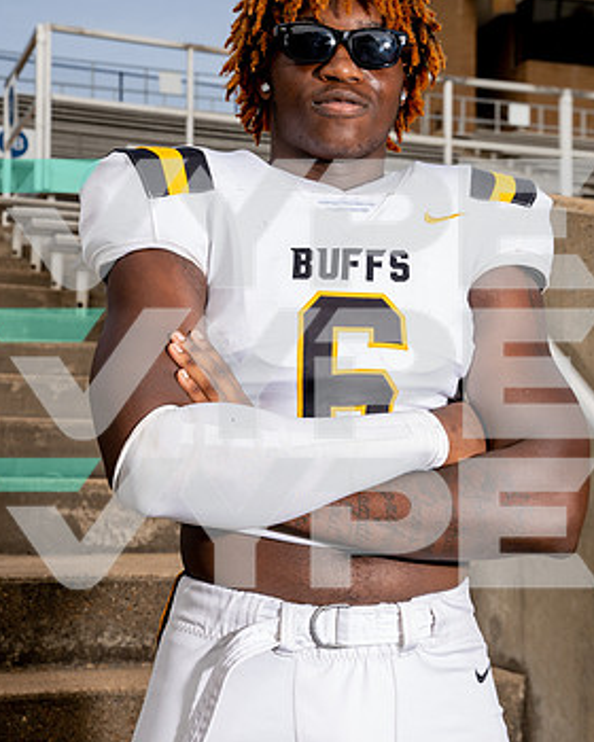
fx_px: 1406
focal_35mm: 64
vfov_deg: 29.6
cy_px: 375
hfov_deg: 23.8
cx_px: 291
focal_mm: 53
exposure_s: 1/250
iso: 100
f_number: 8
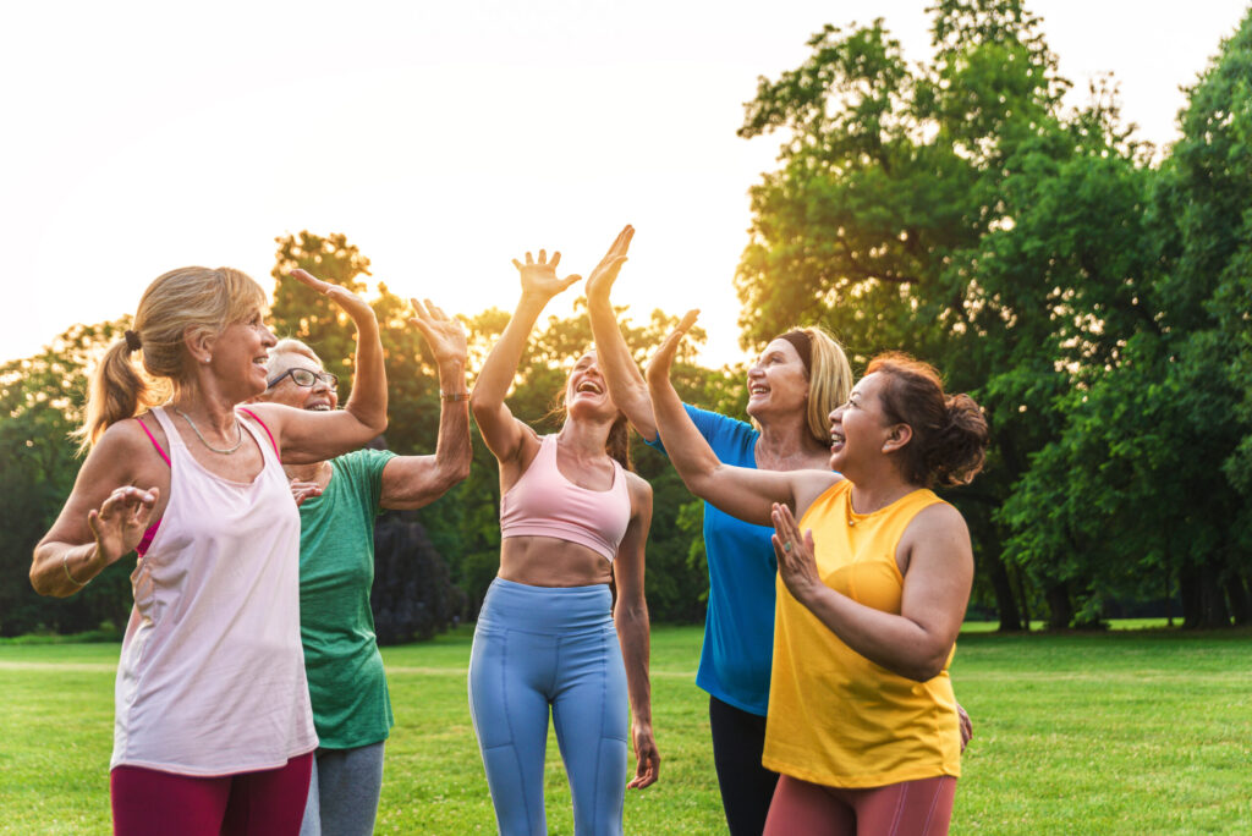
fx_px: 1392
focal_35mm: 40
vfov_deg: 33.4
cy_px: 418
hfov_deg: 48.4
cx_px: 626
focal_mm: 40
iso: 200
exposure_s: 1/320
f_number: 3.2
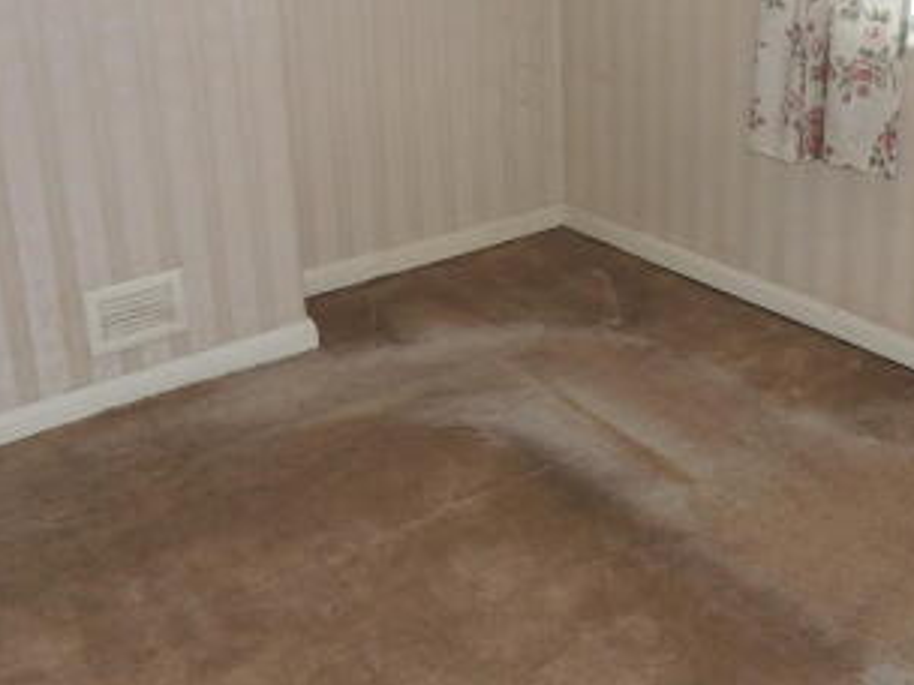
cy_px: 143
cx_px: 627
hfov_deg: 40.6
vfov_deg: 30.8
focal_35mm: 46
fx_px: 1215
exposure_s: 1/30
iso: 200
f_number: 3
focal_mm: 4.3
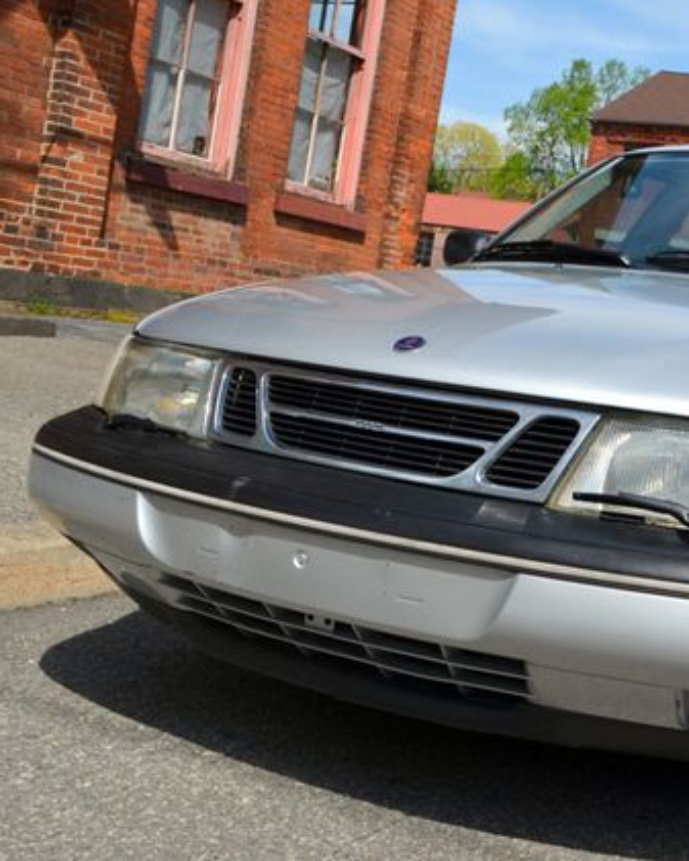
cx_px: 583
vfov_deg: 39.5
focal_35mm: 47
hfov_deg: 31.0
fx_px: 1198
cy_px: 429
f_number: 9
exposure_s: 1/320
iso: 100
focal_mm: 22
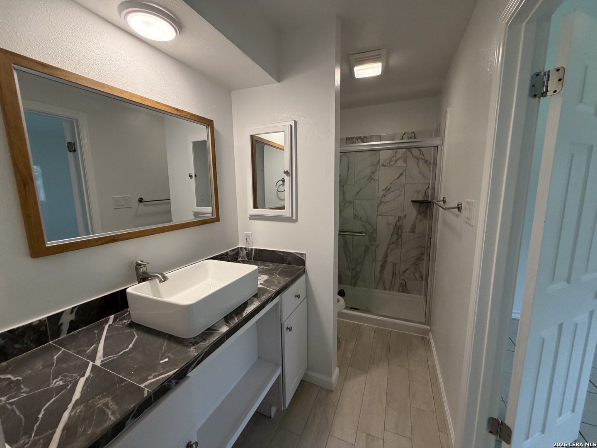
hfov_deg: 102.1
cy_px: 224
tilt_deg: -8.9
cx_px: 298
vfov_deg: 85.7
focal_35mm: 14
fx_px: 241
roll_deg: +0.2
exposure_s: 1/120
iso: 250
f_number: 2.2
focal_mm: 2.22
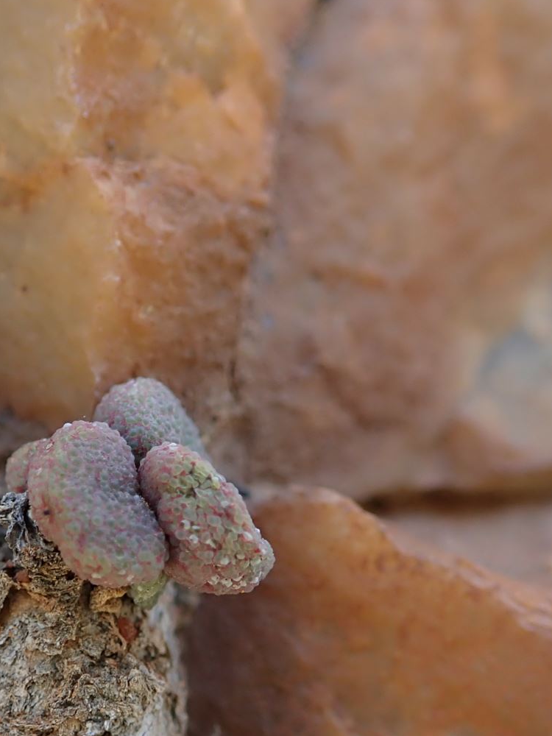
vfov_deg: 31.4
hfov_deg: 24.2
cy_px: 585
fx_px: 1276
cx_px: 160
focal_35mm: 60
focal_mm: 5.5
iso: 100
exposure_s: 1/160
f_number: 2.3
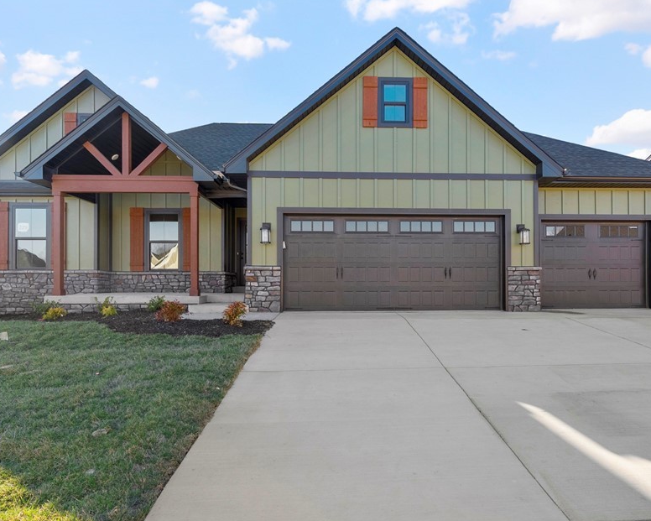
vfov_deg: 65.4
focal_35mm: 21
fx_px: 405
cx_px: 349
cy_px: 289
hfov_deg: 77.5
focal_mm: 16
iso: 400
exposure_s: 1/40
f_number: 11
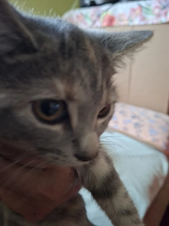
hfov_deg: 58.9
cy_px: 113
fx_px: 150
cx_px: 84
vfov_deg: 73.9
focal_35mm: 23
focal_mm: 5.54
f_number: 1.8
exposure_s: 1/25
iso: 400
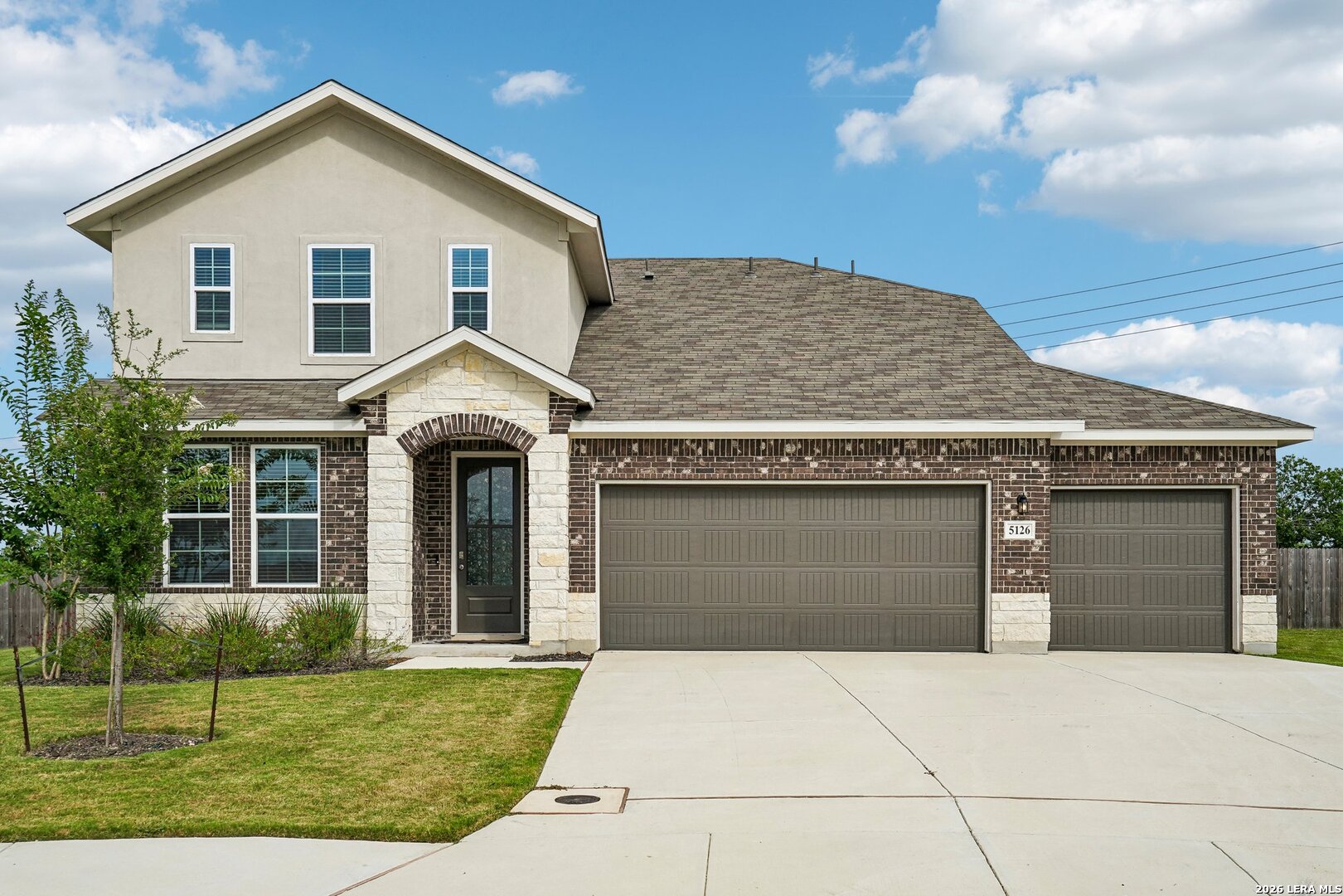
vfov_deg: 40.0
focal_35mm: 33
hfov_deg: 57.2
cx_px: 672
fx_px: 1231
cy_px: 448
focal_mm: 33
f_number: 8
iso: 200
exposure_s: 1/640
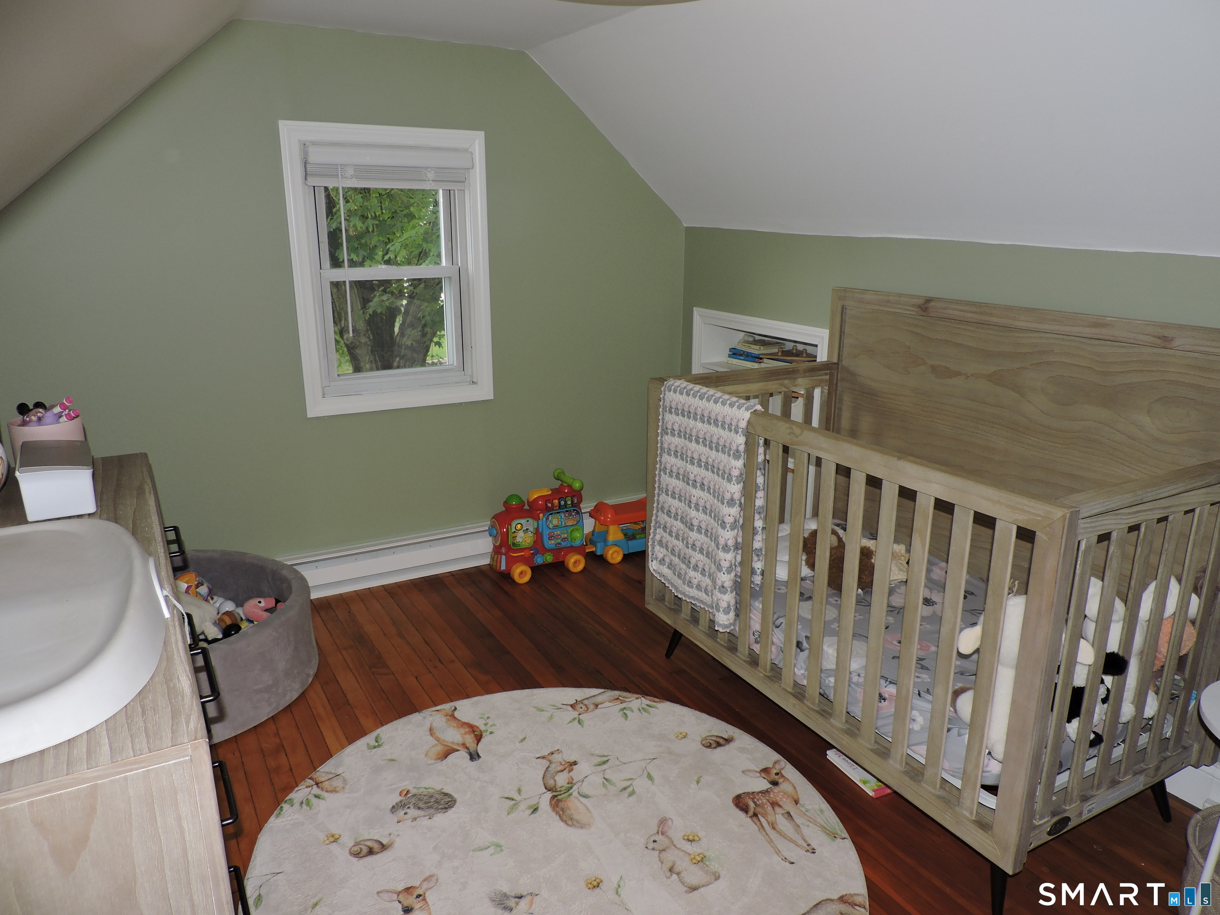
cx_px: 610
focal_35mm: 24
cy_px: 458
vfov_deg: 56.8
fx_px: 846
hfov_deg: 71.6
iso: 100
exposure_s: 1/80
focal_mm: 4.3
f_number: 3
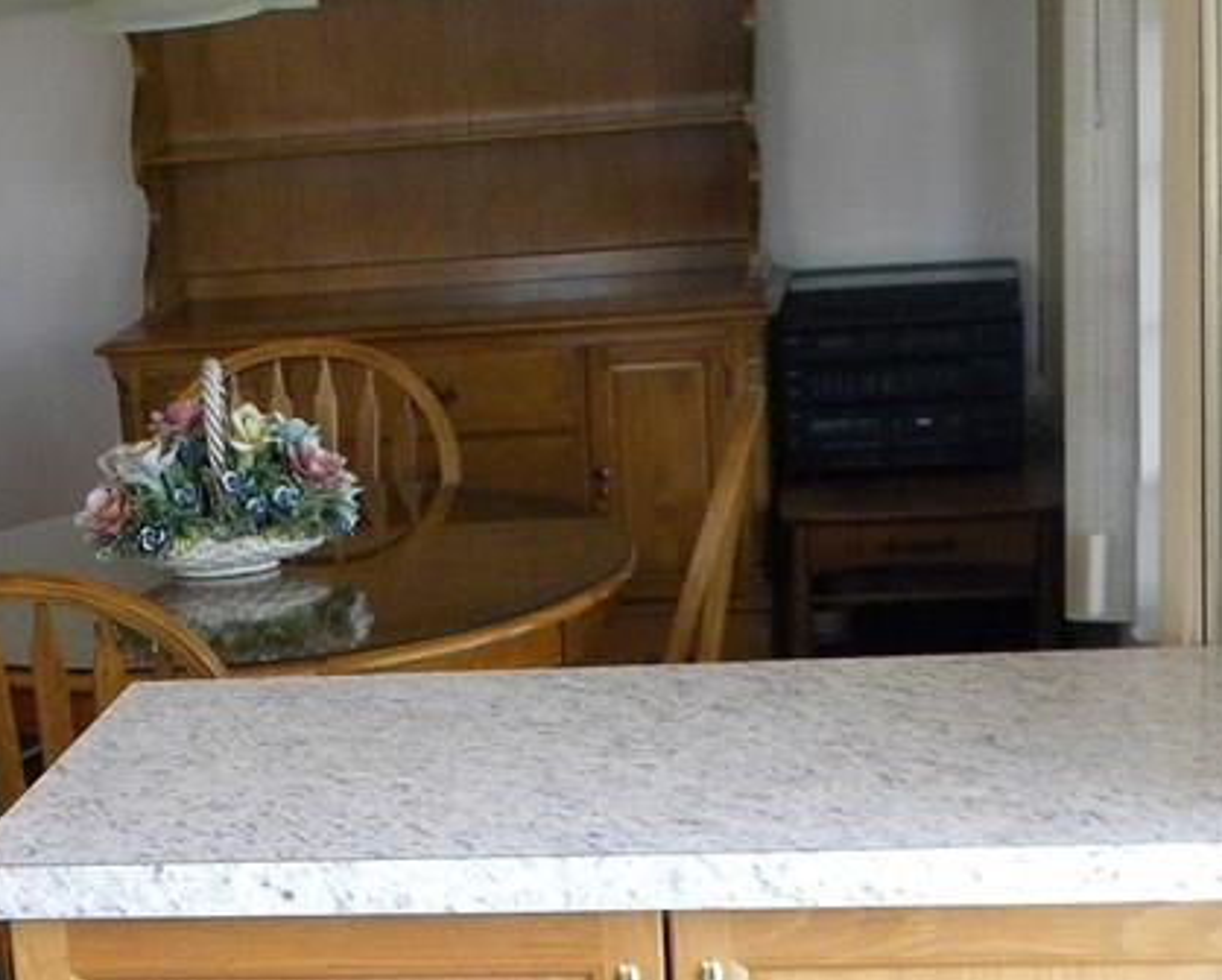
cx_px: 210
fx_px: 3112
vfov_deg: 17.5
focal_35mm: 86
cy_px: 957
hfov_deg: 21.9
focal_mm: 6.4
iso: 392
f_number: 3.7
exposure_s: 1/60
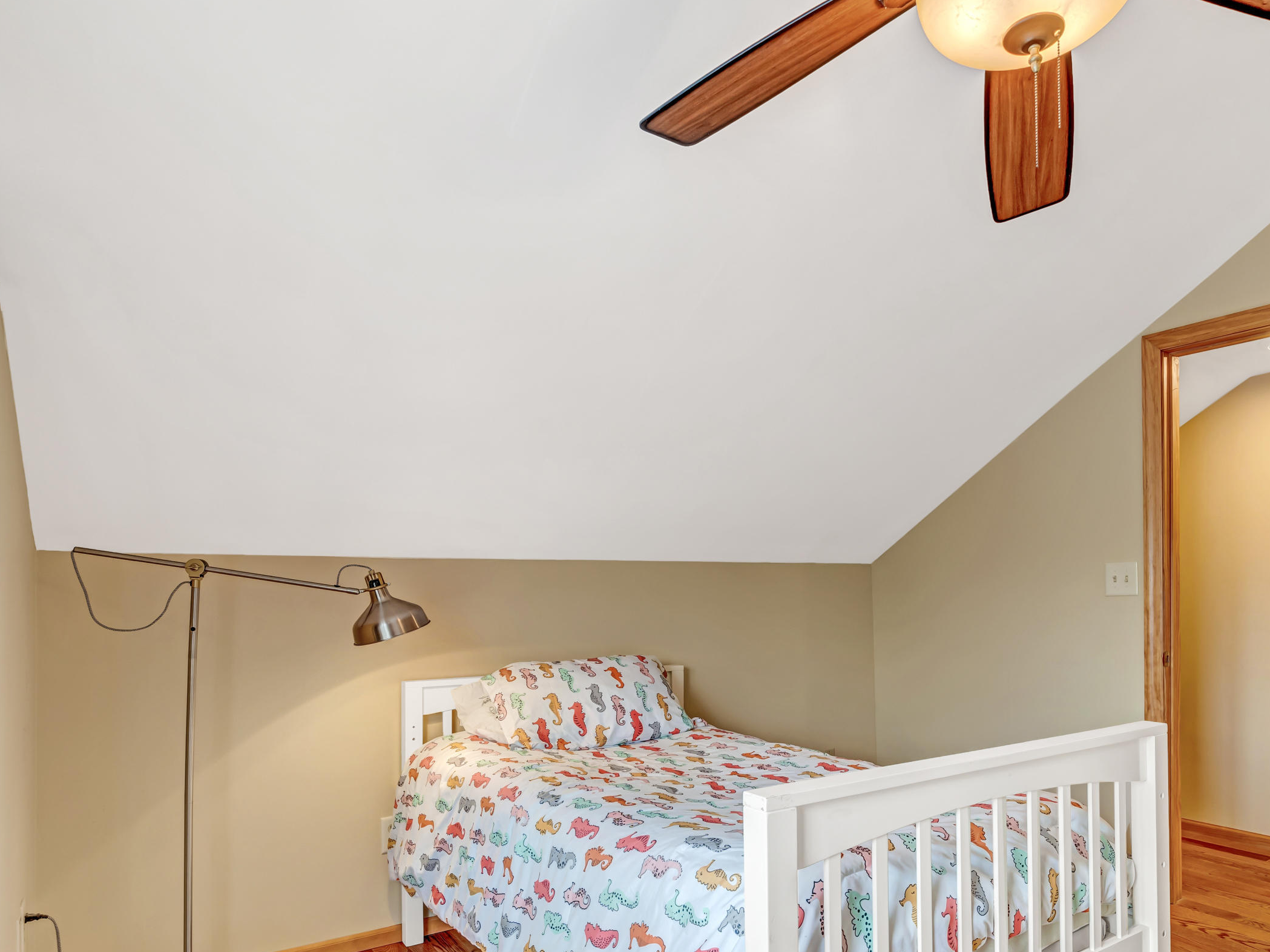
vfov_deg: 60.3
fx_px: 807
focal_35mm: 22
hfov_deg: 75.7
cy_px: 591
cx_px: 749
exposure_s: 1/10
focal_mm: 16
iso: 400
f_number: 8
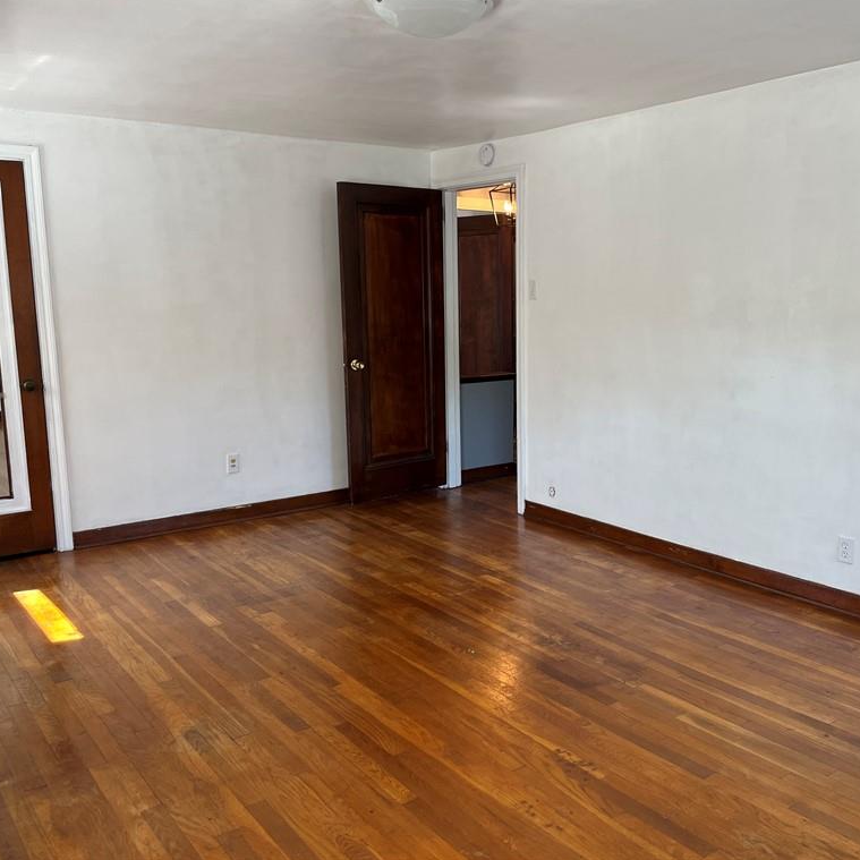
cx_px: 489
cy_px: 427
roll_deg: +0.5
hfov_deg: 52.4
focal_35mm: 31
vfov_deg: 52.5
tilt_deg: -9.1
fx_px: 871
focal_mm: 5.1
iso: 100
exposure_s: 1/120
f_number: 1.6
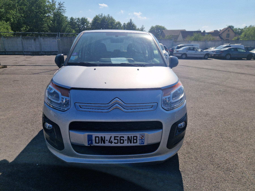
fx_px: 169
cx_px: 128
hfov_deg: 73.9
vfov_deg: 58.9
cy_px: 96
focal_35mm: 23
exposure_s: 1/3333
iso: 50
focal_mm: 5.4
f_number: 1.8
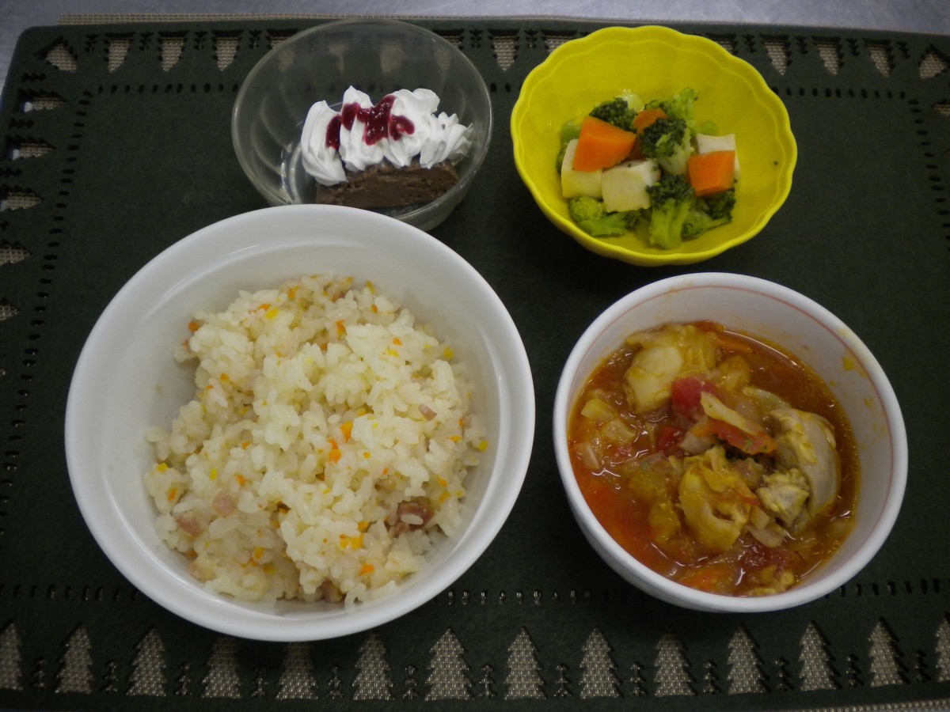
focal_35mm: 35
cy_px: 356
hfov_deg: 52.6
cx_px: 475
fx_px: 961
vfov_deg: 40.7
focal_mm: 6.3
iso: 222
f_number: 3.1
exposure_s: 1/62.2
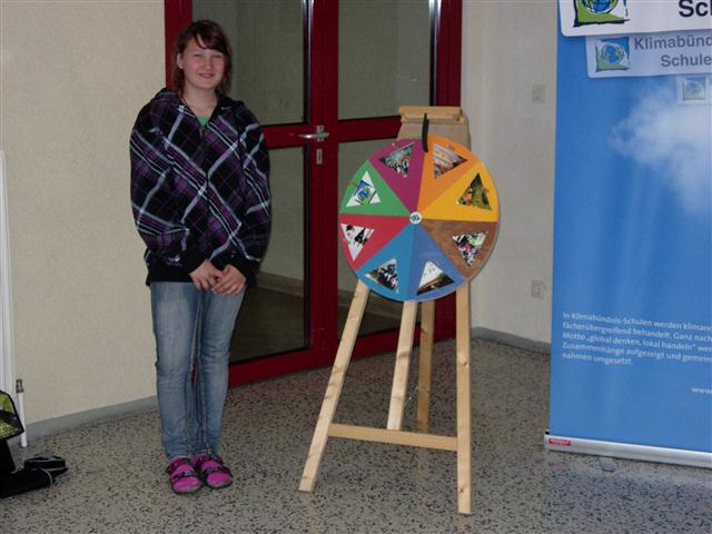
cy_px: 267
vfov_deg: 20.4
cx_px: 356
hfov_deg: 27.0
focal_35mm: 72
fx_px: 1481
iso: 200
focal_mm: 14.9
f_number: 3.7
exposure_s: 1/161
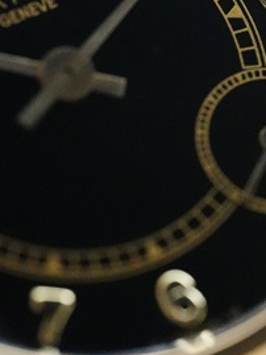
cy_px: 42
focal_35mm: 263
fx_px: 2692
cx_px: 191
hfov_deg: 5.7
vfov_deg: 7.5
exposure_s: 1/250
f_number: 5
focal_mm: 105
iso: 12800
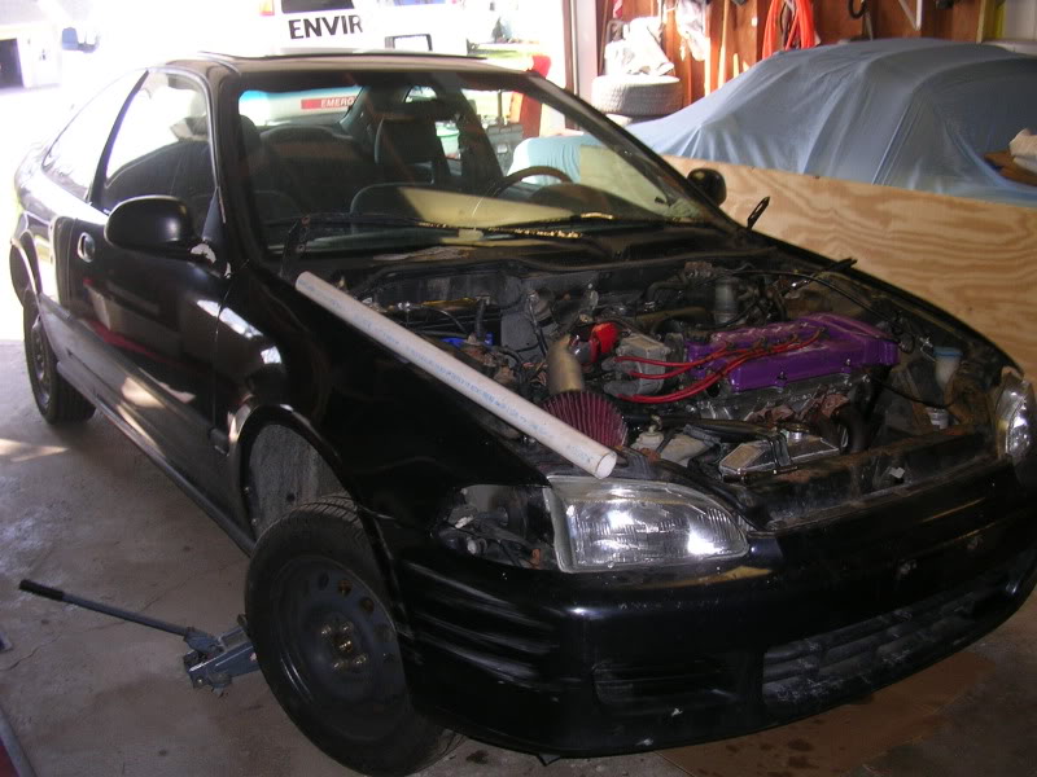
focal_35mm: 38
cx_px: 518
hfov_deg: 49.0
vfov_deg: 37.7
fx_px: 1138
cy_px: 388
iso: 67
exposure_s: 1/60.1
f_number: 2.8
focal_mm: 5.8
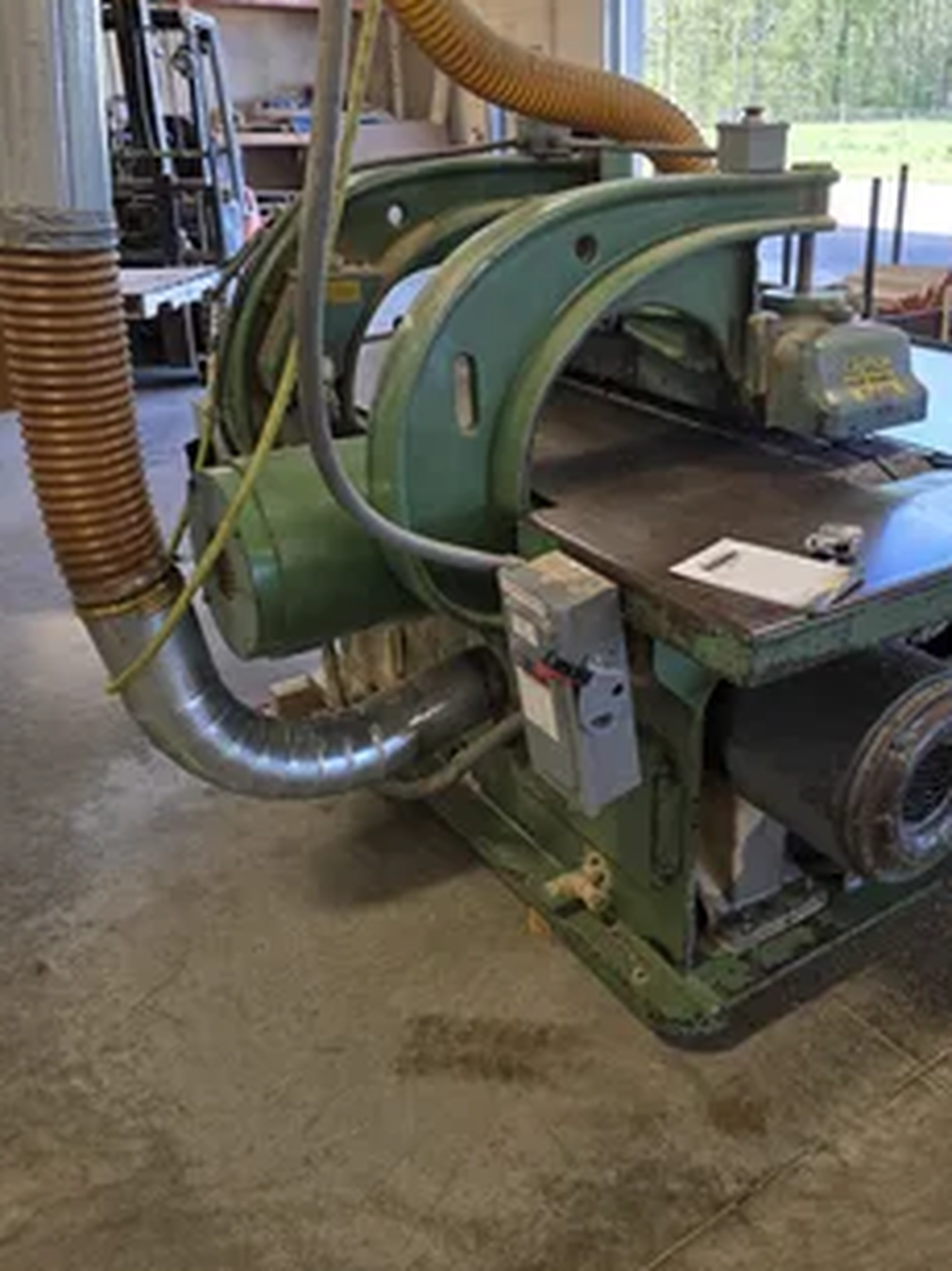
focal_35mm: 30
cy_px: 604
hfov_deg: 46.3
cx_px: 608
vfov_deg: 60.0
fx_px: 1101
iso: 64
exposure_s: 1/120
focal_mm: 6.3
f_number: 1.7
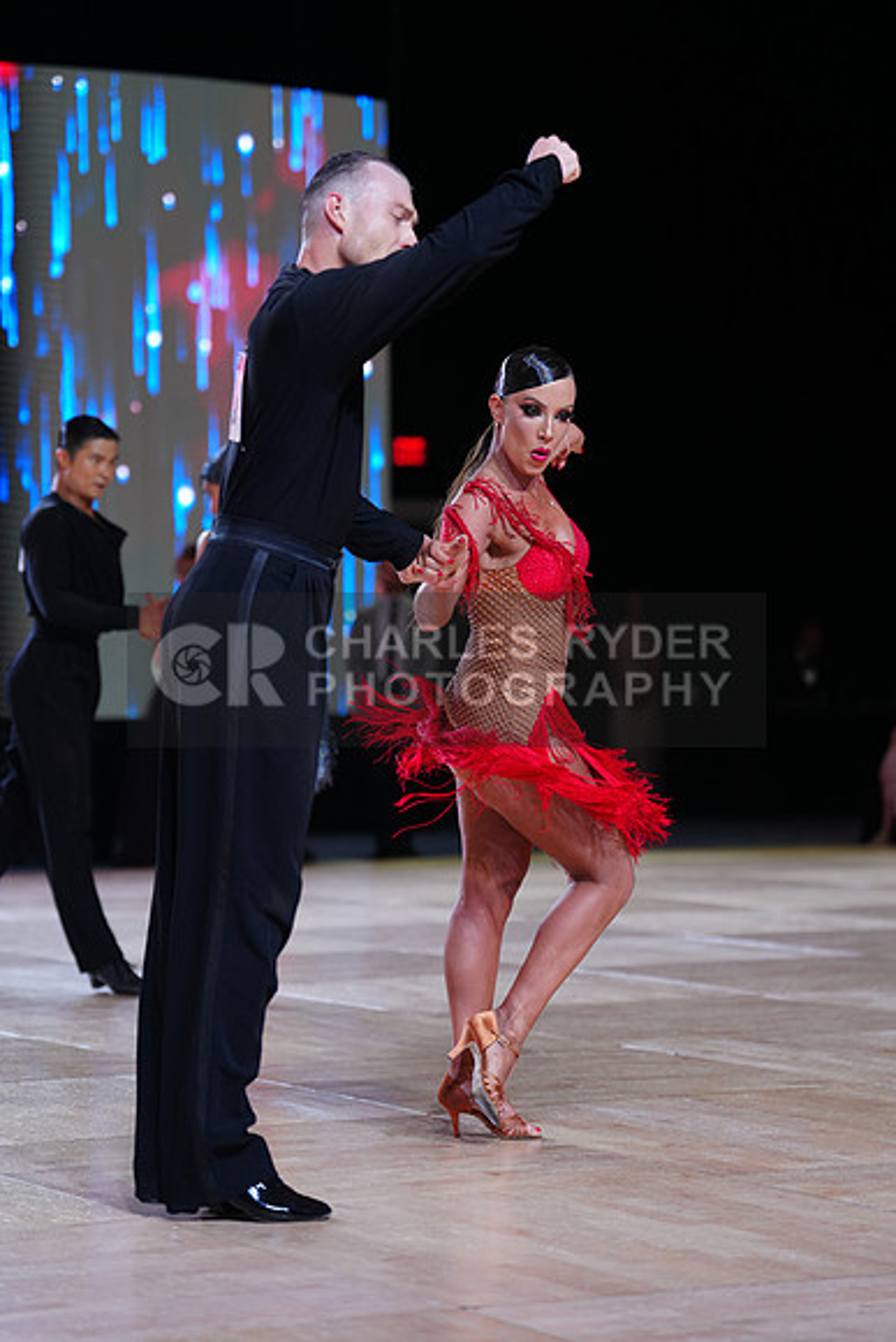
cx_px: 448
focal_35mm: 103
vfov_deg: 19.8
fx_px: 3843
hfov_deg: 13.3
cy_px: 671
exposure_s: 1/500
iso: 640
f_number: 2.8
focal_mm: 103
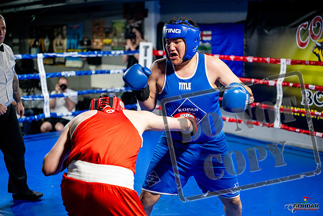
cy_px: 108
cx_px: 162
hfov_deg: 39.6
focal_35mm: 50
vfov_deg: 27.0
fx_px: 449
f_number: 2
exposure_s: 1/1000
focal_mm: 50
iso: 4000
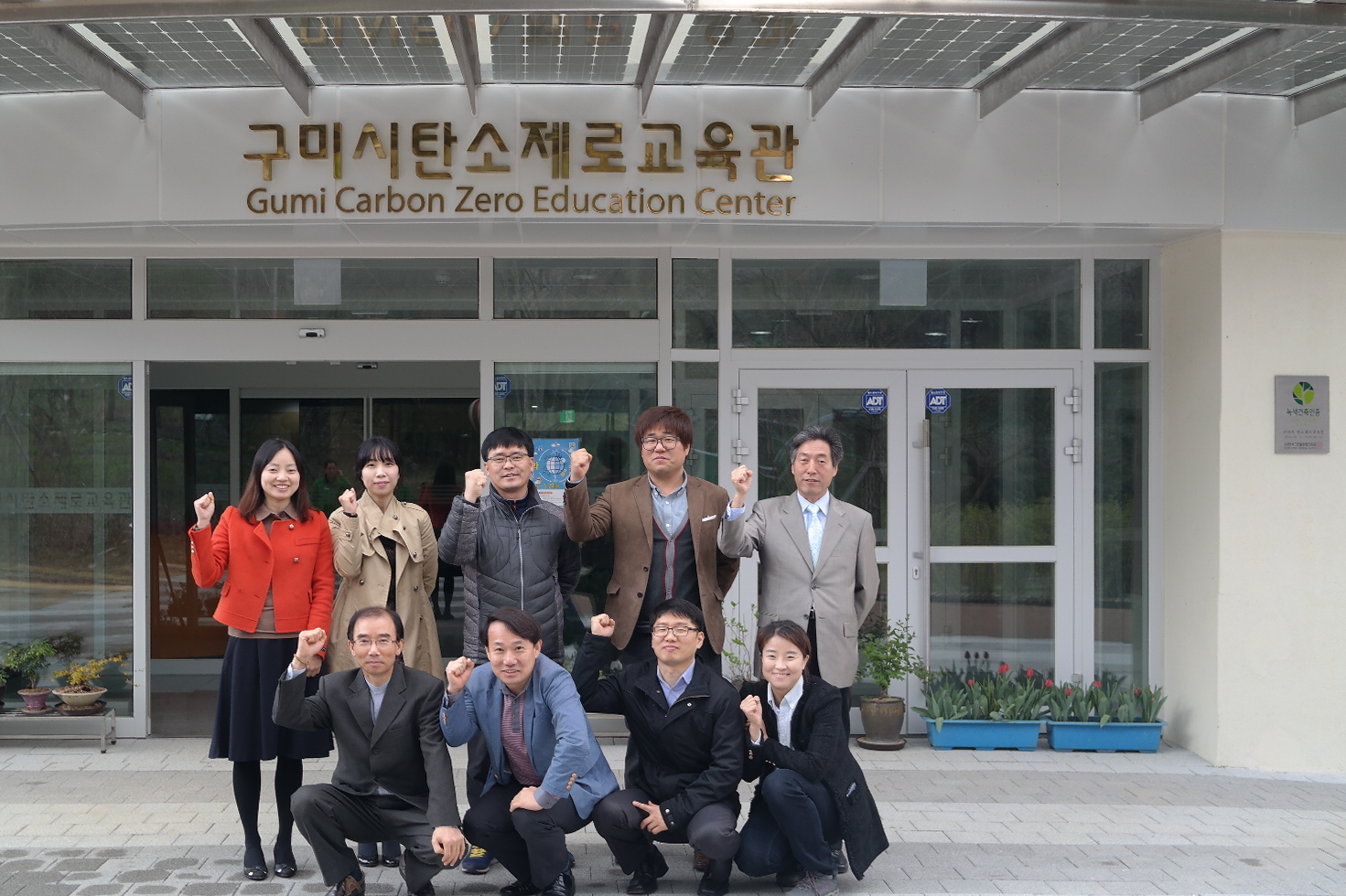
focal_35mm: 47
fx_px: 1757
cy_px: 478
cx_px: 576
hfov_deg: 41.8
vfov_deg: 28.6
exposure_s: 1/100
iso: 100
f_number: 4
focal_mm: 26
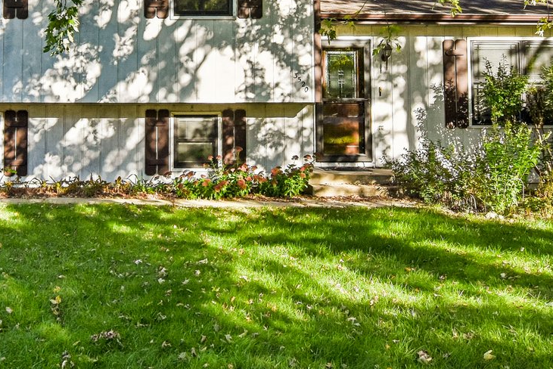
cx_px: 150
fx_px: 645
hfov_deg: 45.1
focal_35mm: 42
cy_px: 62
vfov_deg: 30.9
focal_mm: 10
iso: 400
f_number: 8
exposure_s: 1/400
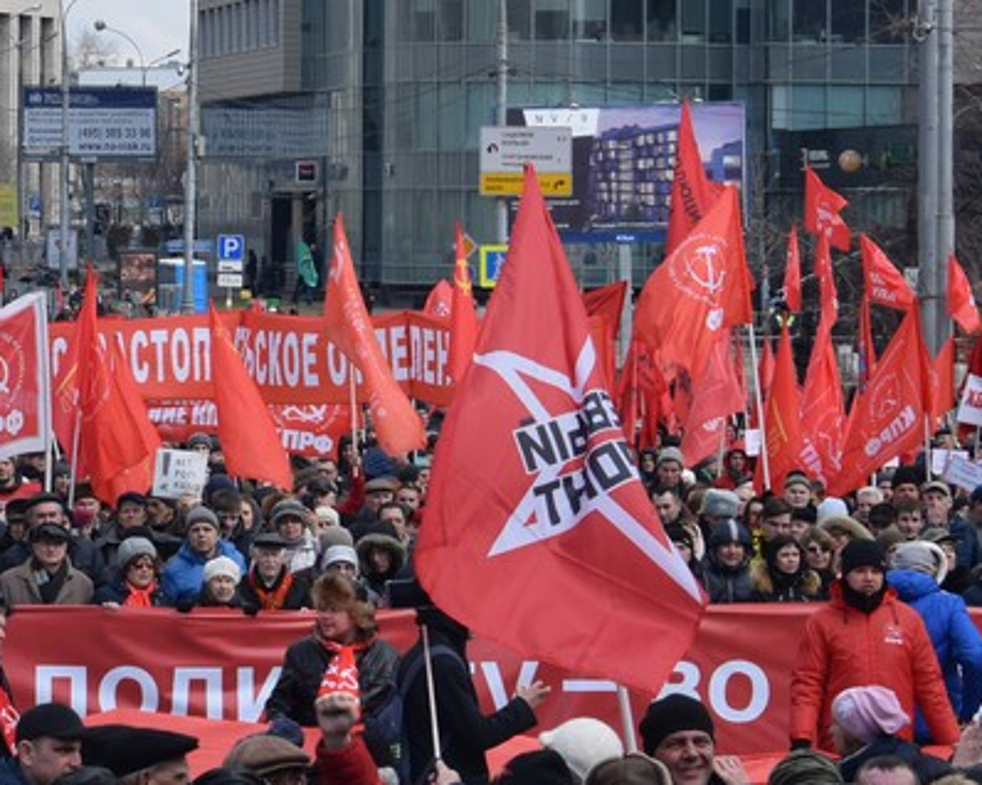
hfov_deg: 8.5
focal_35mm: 224
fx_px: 6517
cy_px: 15
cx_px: -373
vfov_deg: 6.9
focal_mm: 55
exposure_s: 1/250
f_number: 8
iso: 200
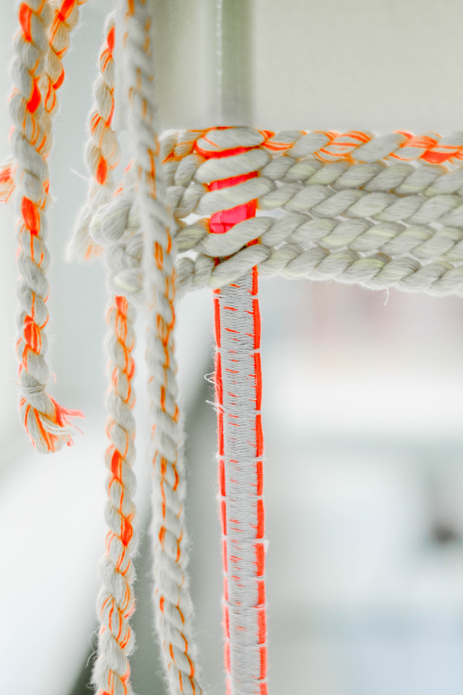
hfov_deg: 25.5
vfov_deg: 37.5
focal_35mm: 53
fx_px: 1022
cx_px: 232
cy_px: 348
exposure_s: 1/4000
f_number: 1.6
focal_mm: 35
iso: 800
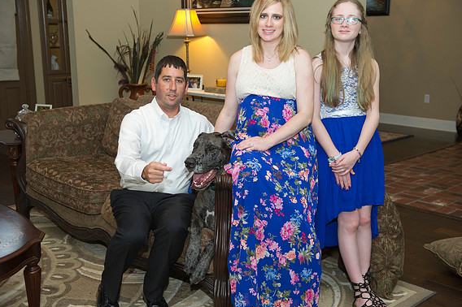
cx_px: 229
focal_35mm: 49
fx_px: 628
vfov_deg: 27.5
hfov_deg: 40.4
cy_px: 155
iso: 1600
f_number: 4
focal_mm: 48
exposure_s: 1/160
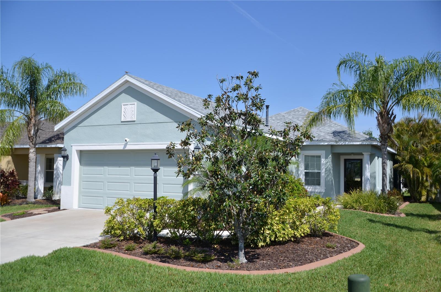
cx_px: 220
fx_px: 440
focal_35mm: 36
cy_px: 146
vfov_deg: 36.7
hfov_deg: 53.2
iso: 100
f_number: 4
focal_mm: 24
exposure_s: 1/1250
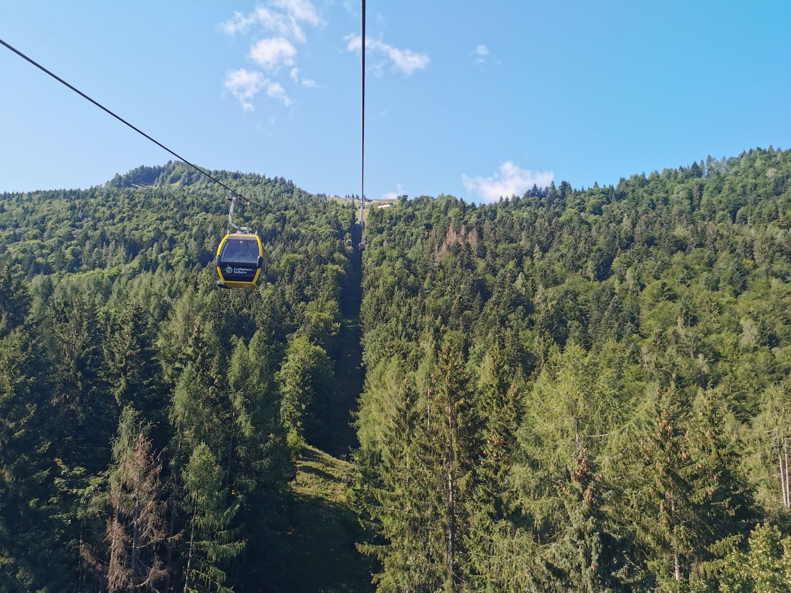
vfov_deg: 51.4
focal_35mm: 27
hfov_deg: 65.3
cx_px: 396
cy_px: 296
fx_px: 617
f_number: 1.6
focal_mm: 5.56
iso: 50
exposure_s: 1/946
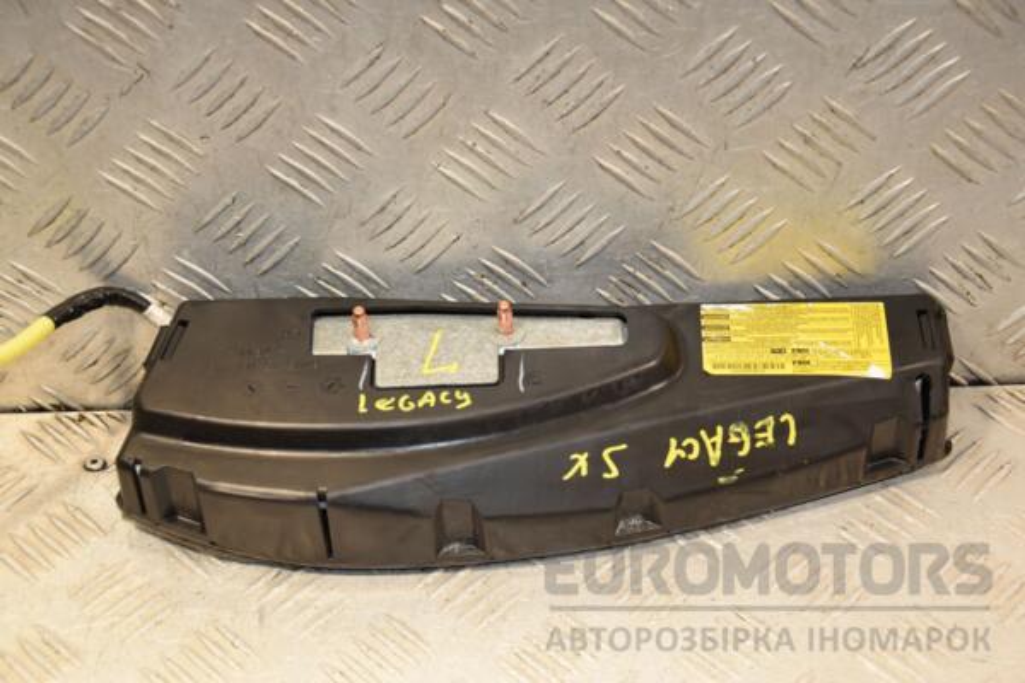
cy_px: 342
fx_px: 2135
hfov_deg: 27.0
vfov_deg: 18.2
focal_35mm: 75
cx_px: 512
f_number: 5.6
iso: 800
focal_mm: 50
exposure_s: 1/200
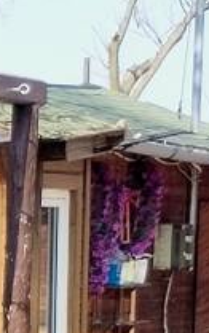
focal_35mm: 282
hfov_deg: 4.5
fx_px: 2565
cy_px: 452
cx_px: -432
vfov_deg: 7.3
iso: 100
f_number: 1.8
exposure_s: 1/764
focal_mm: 4.75
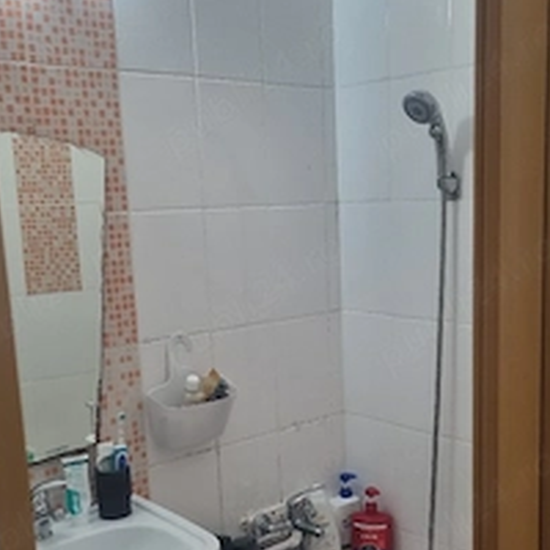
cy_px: 336
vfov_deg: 36.6
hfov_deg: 36.7
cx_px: 308
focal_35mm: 46
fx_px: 827
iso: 125
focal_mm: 5.4
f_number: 1.8
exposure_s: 1/100
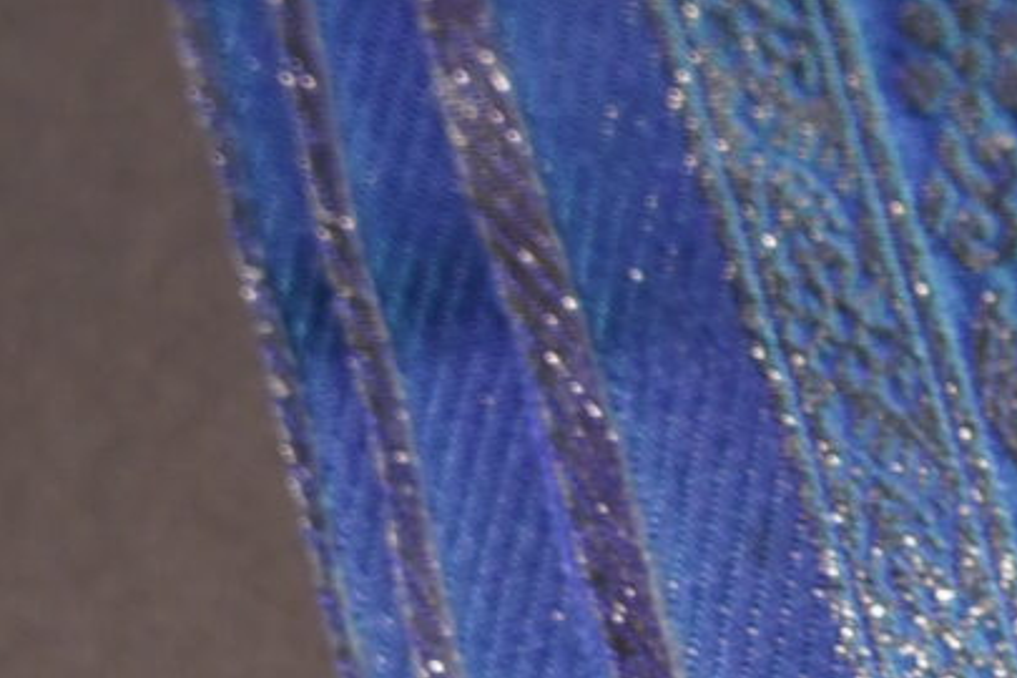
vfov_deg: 2.1
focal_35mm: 664
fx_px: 18757
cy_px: 1163
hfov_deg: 3.1
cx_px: 1978
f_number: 4
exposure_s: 1/160
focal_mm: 105
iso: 800
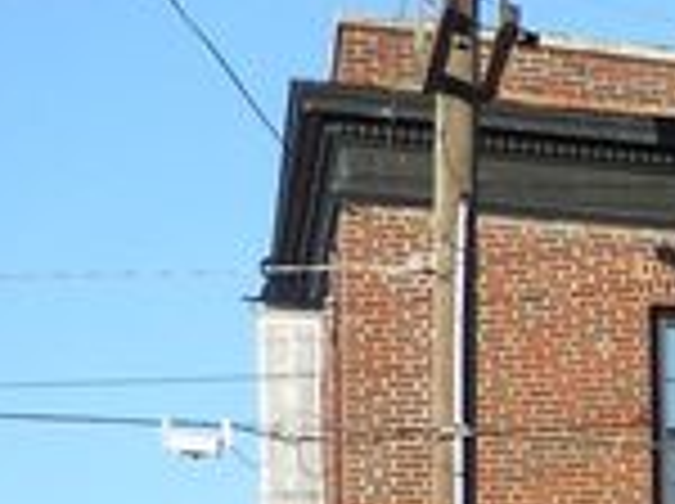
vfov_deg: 8.3
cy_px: 972
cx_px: 1674
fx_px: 3329
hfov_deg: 10.0
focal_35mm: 171
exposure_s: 1/400
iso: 80
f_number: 3.5
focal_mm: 5.4
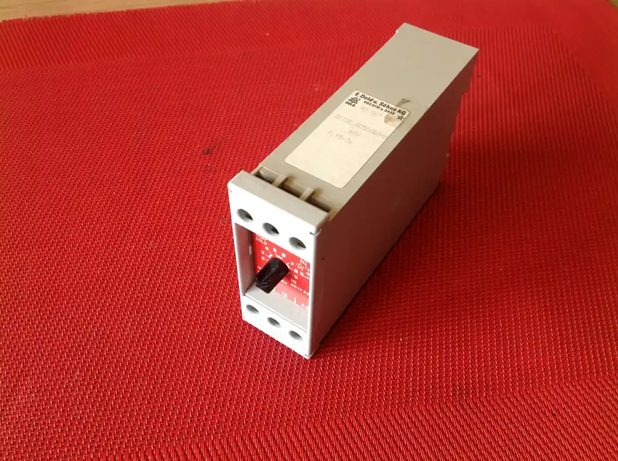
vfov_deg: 40.6
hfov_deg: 52.7
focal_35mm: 35
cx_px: 309
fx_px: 624
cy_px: 230
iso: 50
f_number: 2.4
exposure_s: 1/24
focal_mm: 4.28
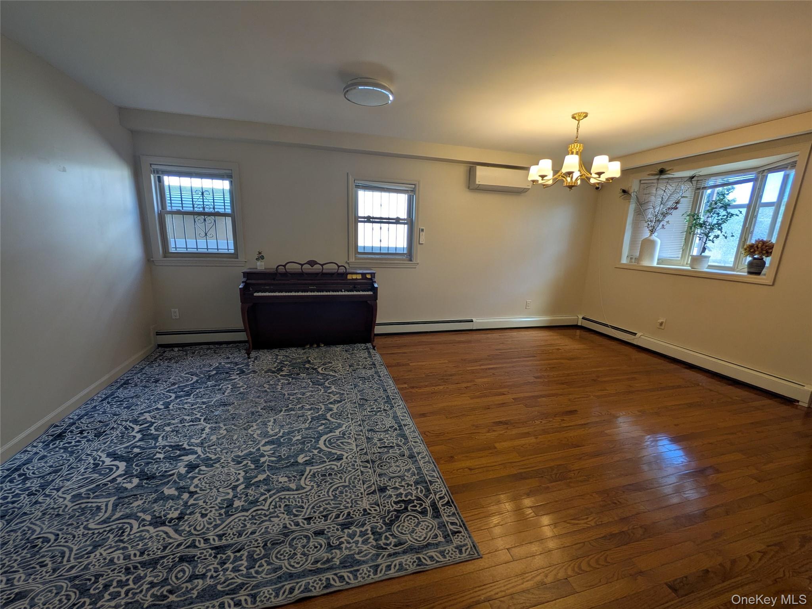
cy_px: 304
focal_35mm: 14
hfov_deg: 102.1
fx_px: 328
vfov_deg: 85.7
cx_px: 406
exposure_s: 1/122
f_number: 2.2
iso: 53
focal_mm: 1.83
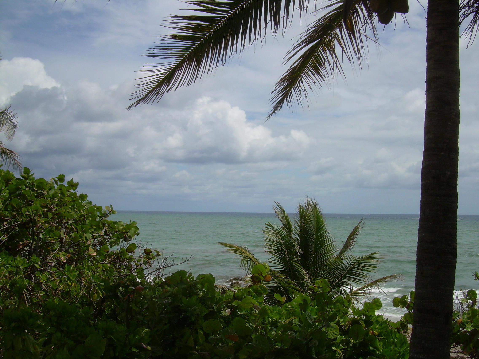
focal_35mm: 38
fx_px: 526
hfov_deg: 49.0
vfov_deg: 37.7
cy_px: 180
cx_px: 240
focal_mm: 6.3
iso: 50
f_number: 4.6
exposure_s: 1/841
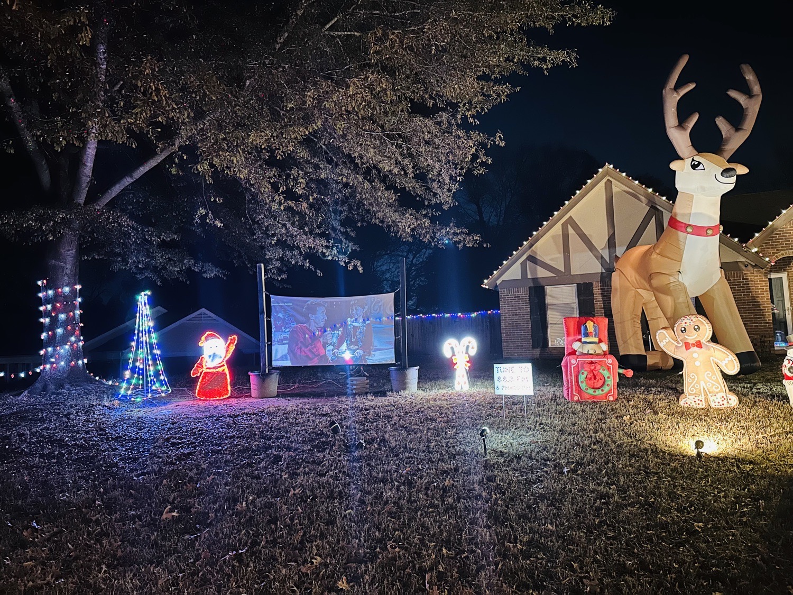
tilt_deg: +4.6
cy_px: 298
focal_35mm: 24
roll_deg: +1.6
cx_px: 396
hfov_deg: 71.6
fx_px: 550
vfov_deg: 56.8
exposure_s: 1/11
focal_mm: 6.86
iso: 1250
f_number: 1.78
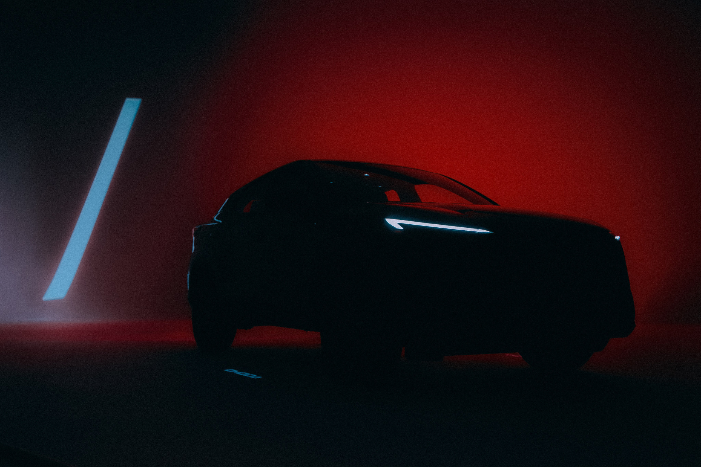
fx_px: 740
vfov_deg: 35.1
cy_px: 234
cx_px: 350
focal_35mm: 38
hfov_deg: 50.7
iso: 800
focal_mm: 38
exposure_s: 1/50
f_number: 5.6
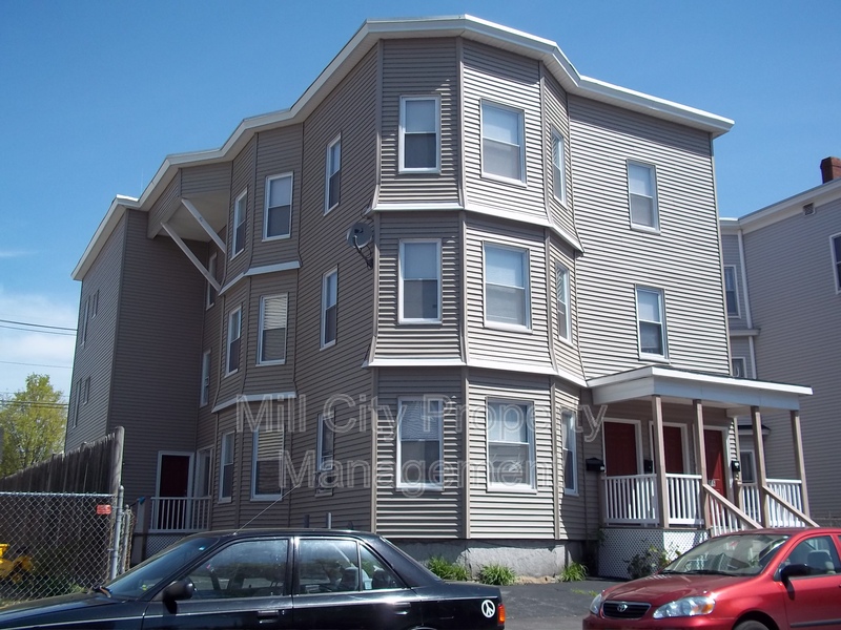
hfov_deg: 51.4
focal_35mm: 36
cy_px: 315
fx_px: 875
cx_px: 420
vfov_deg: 39.7
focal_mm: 6.5
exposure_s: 1/200
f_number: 8
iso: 80
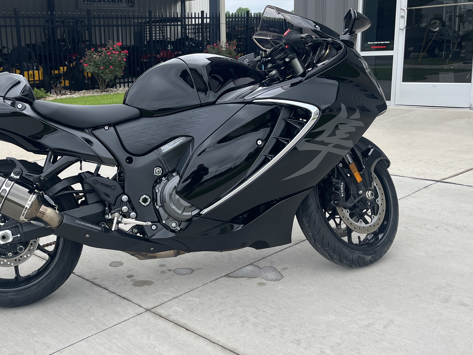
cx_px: 147
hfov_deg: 44.9
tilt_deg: -13.4
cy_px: 178
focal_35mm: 41
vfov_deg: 35.1
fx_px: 560
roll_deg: +2.7
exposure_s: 1/772
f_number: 1.6
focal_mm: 5.1
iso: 50
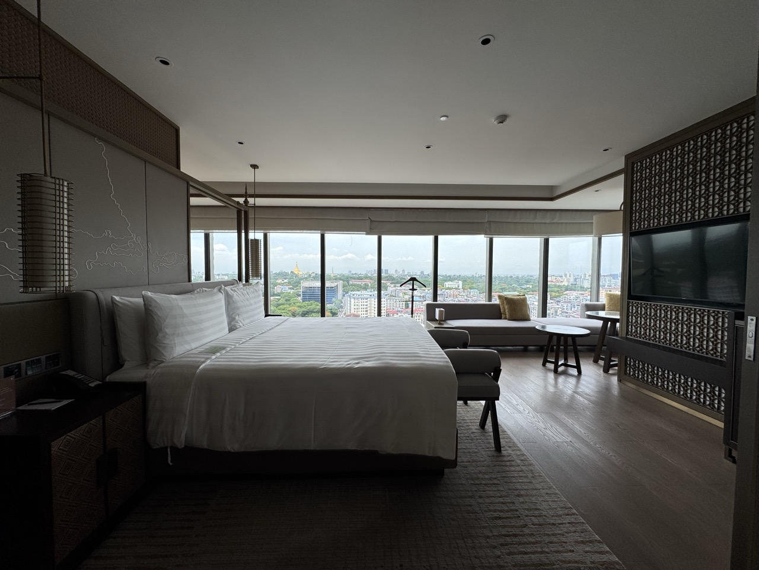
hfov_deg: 102.1
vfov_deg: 85.7
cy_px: 285
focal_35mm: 14
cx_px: 380
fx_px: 307
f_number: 2.2
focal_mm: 2.22
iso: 40
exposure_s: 1/266
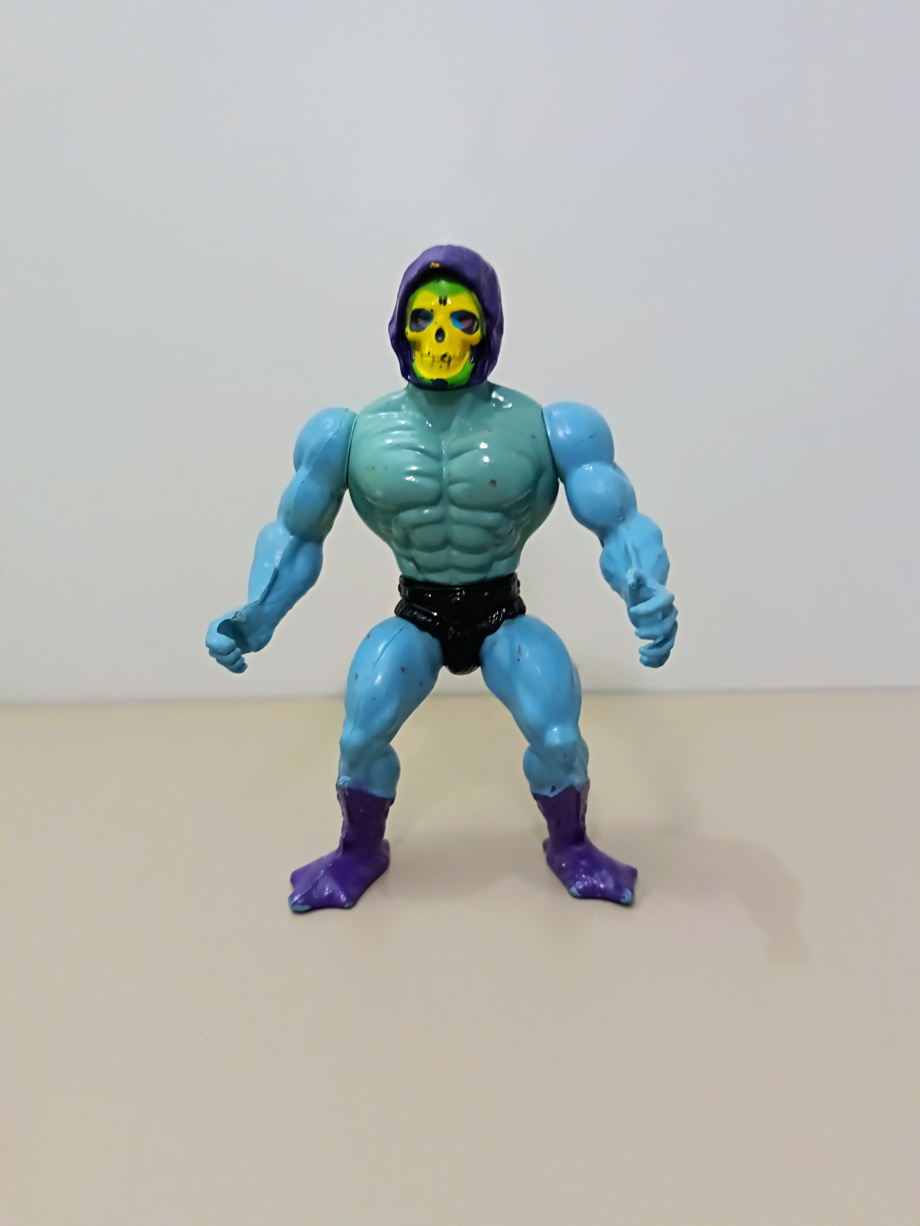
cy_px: 613
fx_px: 850
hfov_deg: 56.8
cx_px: 460
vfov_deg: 71.6
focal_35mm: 24
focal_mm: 5.25
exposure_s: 1/33.3
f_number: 1.75
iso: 2000
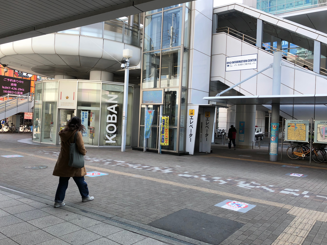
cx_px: 163
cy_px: 124
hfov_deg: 60.0
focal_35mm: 30
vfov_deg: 46.8
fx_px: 283
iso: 20
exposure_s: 1/361
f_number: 1.8
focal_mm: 3.99
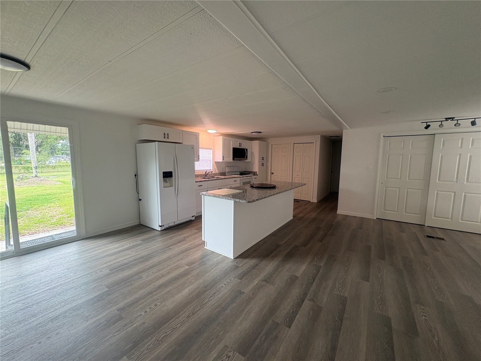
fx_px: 195
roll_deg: -0.2
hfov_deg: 102.1
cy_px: 180
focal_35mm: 14
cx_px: 240
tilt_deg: -4.9
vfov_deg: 85.7
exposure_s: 1/60
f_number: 2.2
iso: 200
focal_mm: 2.22
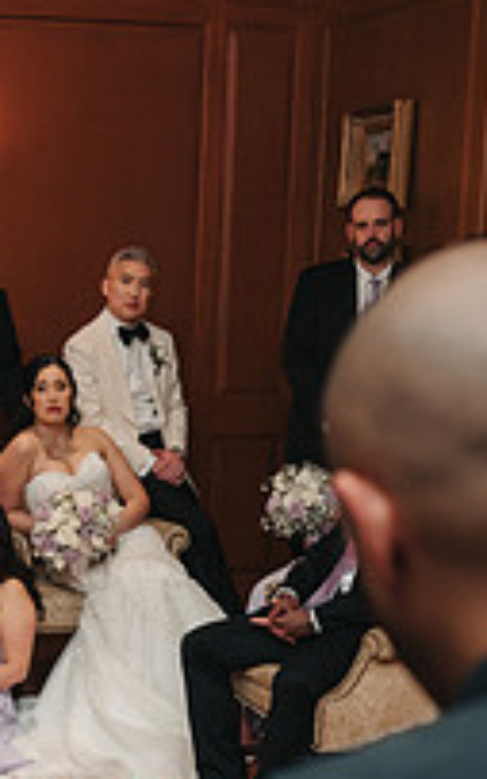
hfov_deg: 16.0
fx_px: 1676
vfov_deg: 26.0
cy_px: 503
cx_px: -59
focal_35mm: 79
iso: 1600
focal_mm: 35
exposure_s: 1/200
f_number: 3.5
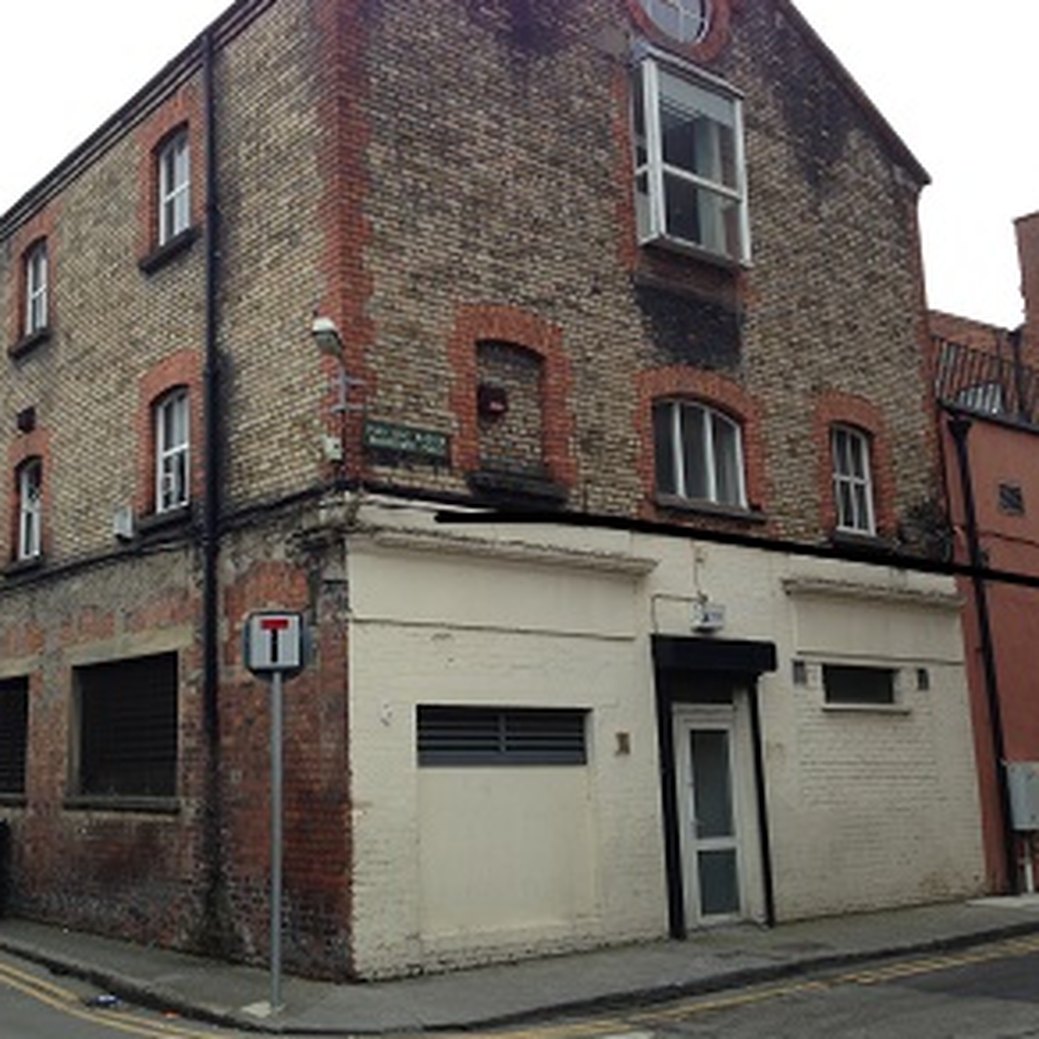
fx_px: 1358
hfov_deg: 41.5
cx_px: 377
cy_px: 520
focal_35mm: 40
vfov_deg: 41.9
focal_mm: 4.13
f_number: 2.4
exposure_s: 1/645
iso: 50
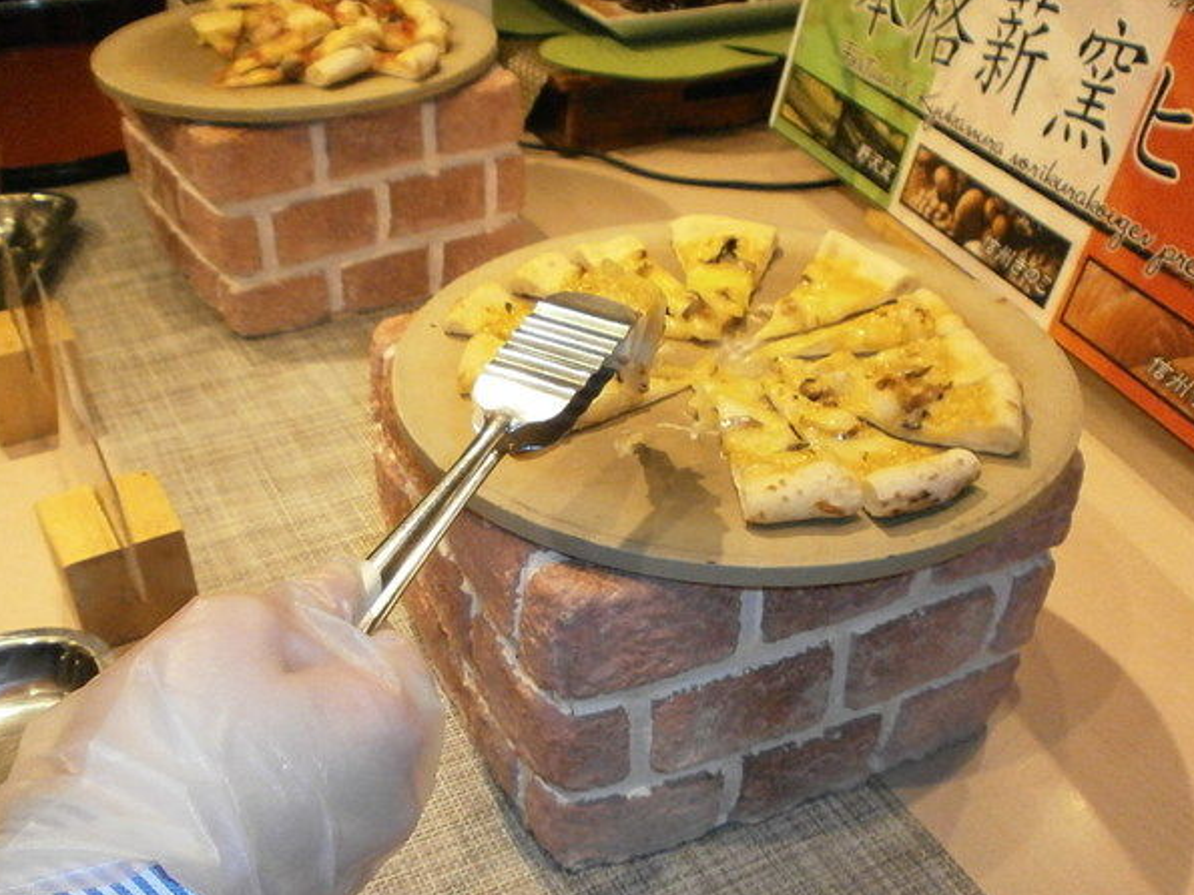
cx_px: 551
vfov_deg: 38.4
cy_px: 565
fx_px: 1276
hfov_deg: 50.1
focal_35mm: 37
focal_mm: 4.8
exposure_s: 1/250
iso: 400
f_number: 2.9
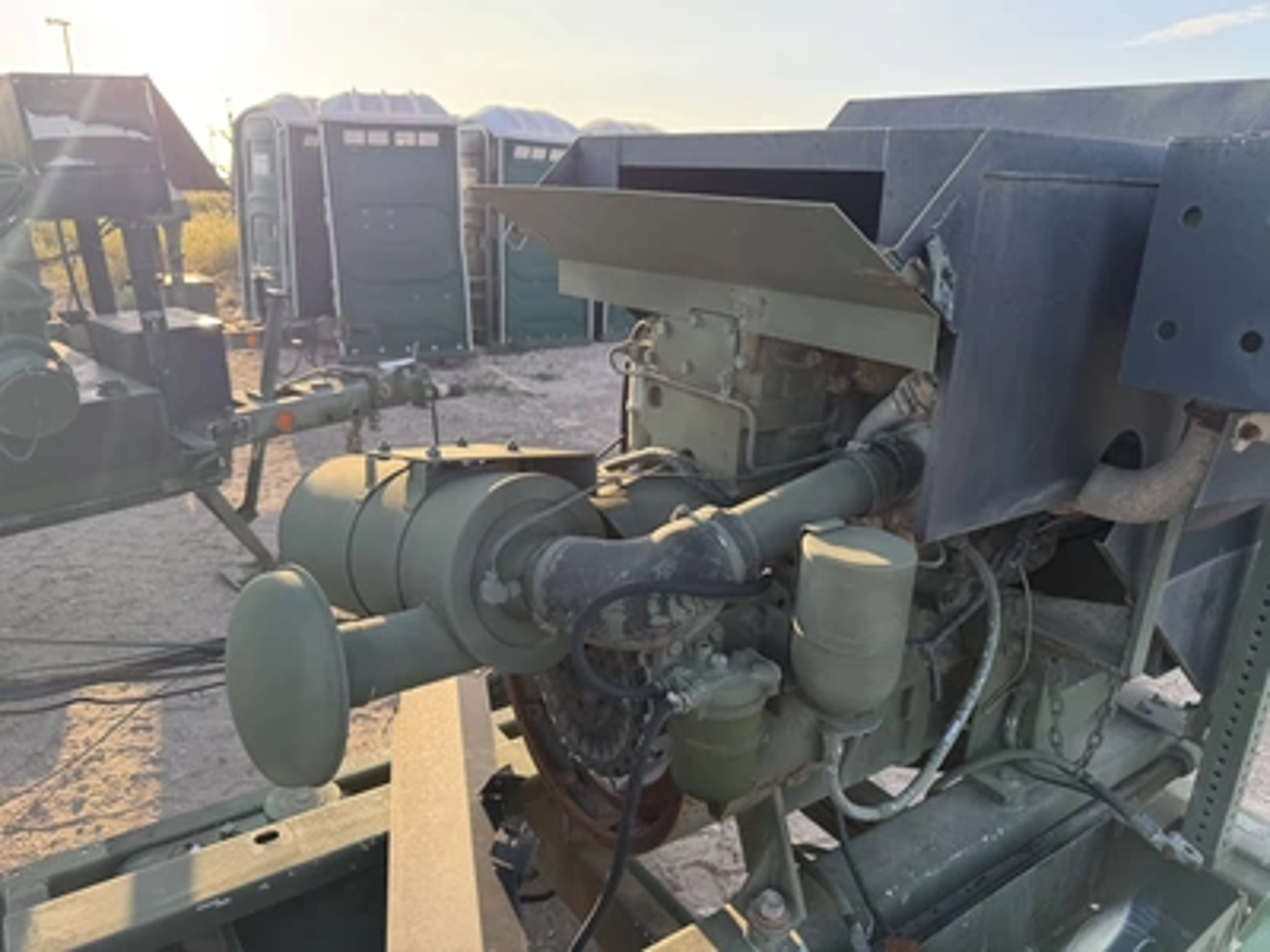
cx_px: 635
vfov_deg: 56.8
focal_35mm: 24
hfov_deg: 71.6
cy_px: 476
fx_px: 881
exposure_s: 1/702
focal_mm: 6.76
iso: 80
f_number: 1.78
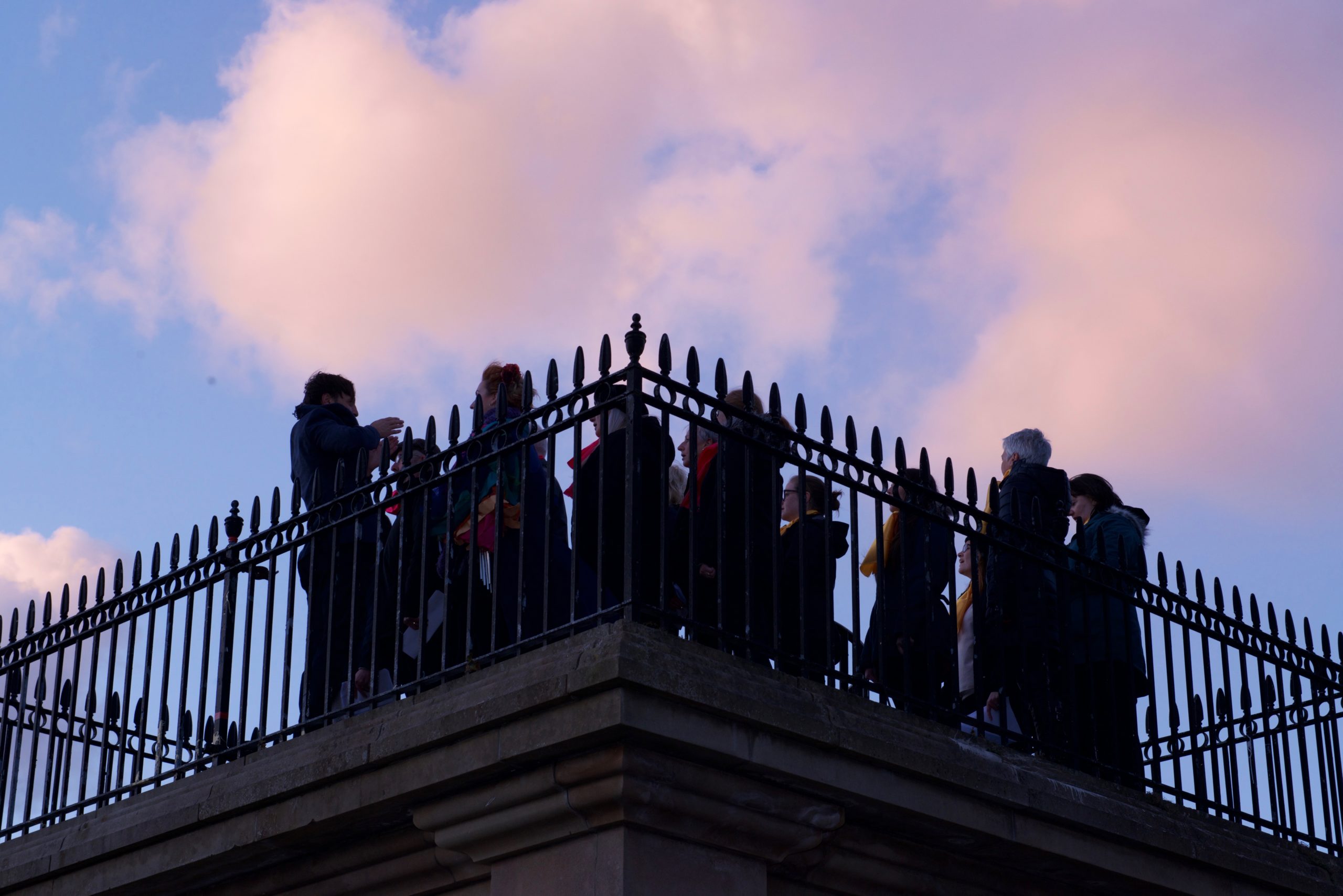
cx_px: 672
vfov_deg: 19.5
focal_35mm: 70
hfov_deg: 28.8
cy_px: 448
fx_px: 2612
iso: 800
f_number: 8
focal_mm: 70
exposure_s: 1/125
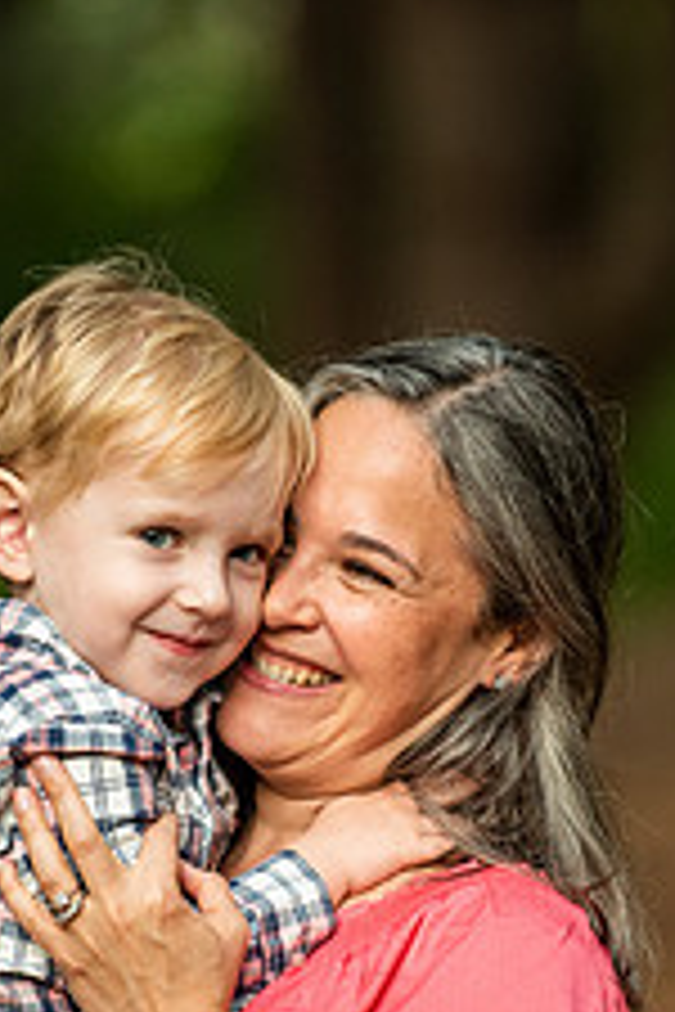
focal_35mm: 400
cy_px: 666
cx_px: 297
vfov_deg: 5.2
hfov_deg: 3.4
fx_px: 11249
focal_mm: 200
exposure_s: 1/200
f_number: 3.2
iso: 1250
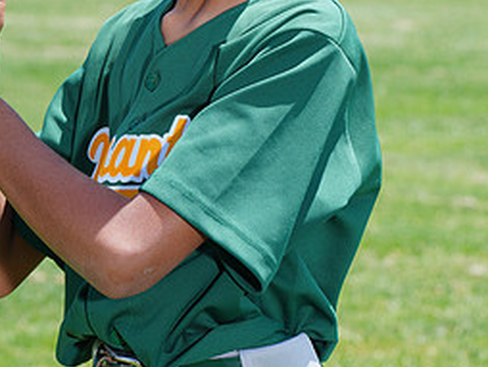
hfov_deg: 6.3
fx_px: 4431
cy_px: -94
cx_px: 178
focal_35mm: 314
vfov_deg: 4.7
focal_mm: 143
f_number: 10
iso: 200
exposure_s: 1/200
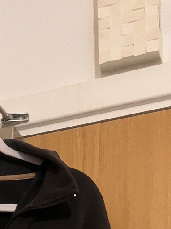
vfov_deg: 20.5
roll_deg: +0.7
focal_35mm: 81
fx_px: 534
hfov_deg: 17.3
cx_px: -41
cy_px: 347
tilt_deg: +3.1
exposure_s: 1/25
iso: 640
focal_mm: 5.1
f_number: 1.6
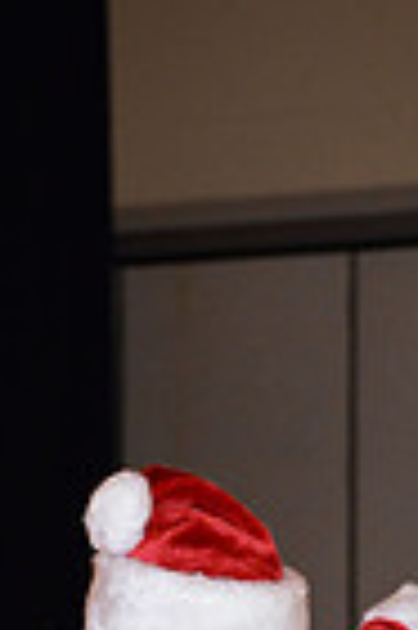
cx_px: -34
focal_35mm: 357
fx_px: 6233
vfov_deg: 5.6
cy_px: 1296
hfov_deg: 3.8
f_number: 5
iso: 1600
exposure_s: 1/200
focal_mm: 86
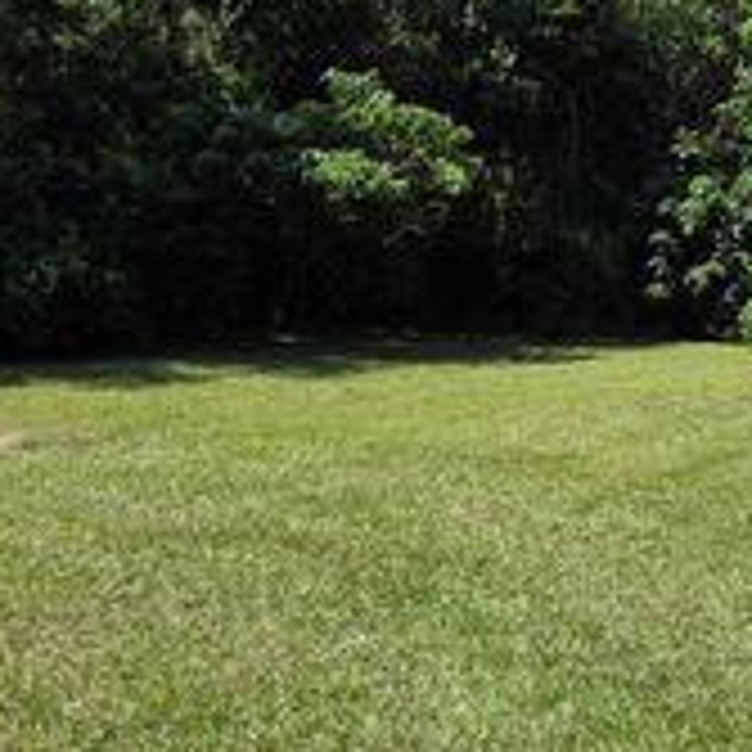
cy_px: 385
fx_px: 1499
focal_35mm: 61
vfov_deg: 28.2
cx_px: 536
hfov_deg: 27.9
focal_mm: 5.4
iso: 80
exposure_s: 1/3427
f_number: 1.8
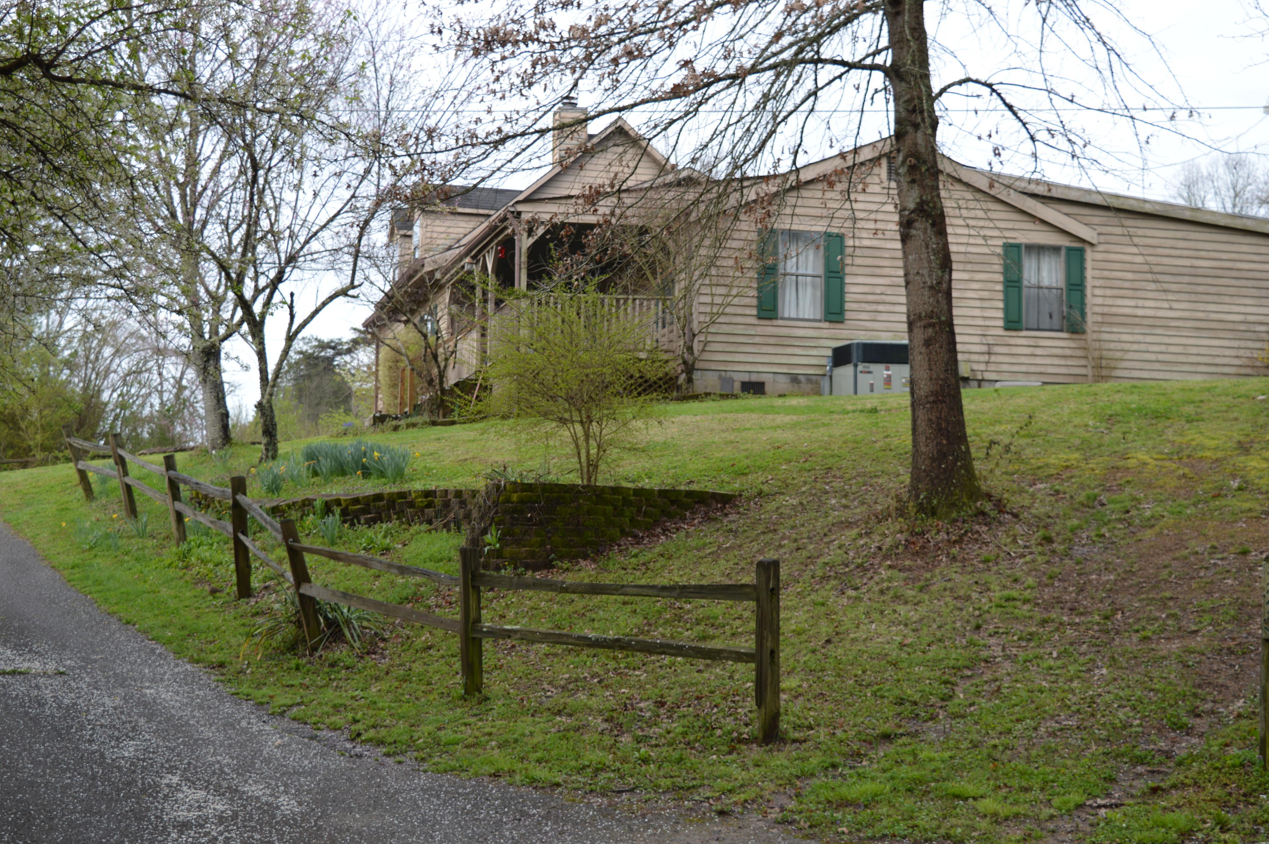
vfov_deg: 23.7
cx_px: 634
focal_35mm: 57
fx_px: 2007
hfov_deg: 35.1
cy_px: 422
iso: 100
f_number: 5.6
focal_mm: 38
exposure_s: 1/125
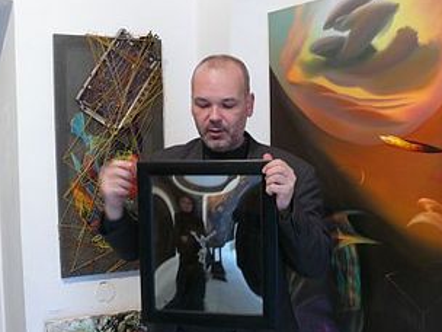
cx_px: 198
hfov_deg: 41.2
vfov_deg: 31.5
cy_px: 186
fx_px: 587
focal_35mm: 46
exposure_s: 1/8
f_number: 2.8
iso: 200
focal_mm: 7.4
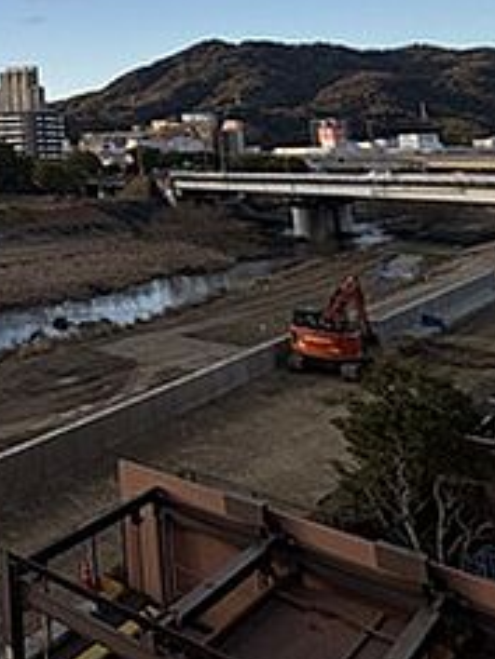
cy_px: 53
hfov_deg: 24.8
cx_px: -310
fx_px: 725
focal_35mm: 38
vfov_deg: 44.1
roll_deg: -0.4
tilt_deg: +9.1
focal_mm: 2.22
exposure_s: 1/899
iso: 50
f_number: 2.2
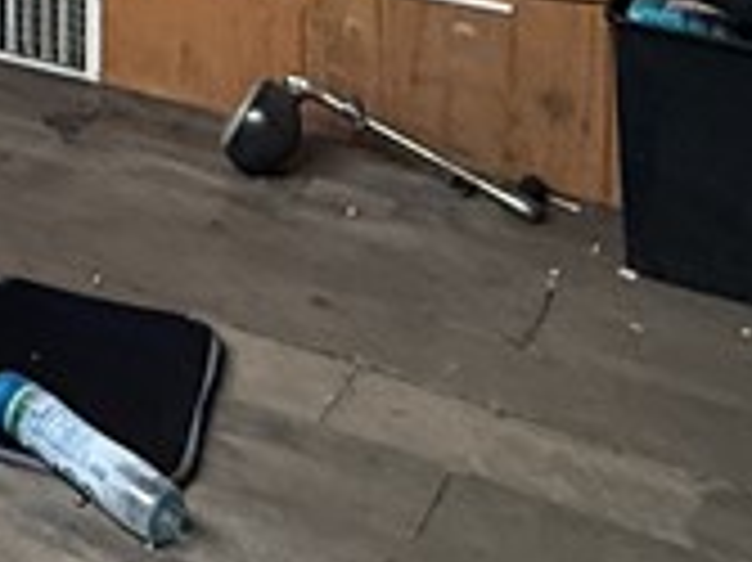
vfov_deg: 14.3
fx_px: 1867
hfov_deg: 19.8
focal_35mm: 86
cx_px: -365
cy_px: -571
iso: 320
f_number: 2.2
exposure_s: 1/72
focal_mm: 2.22
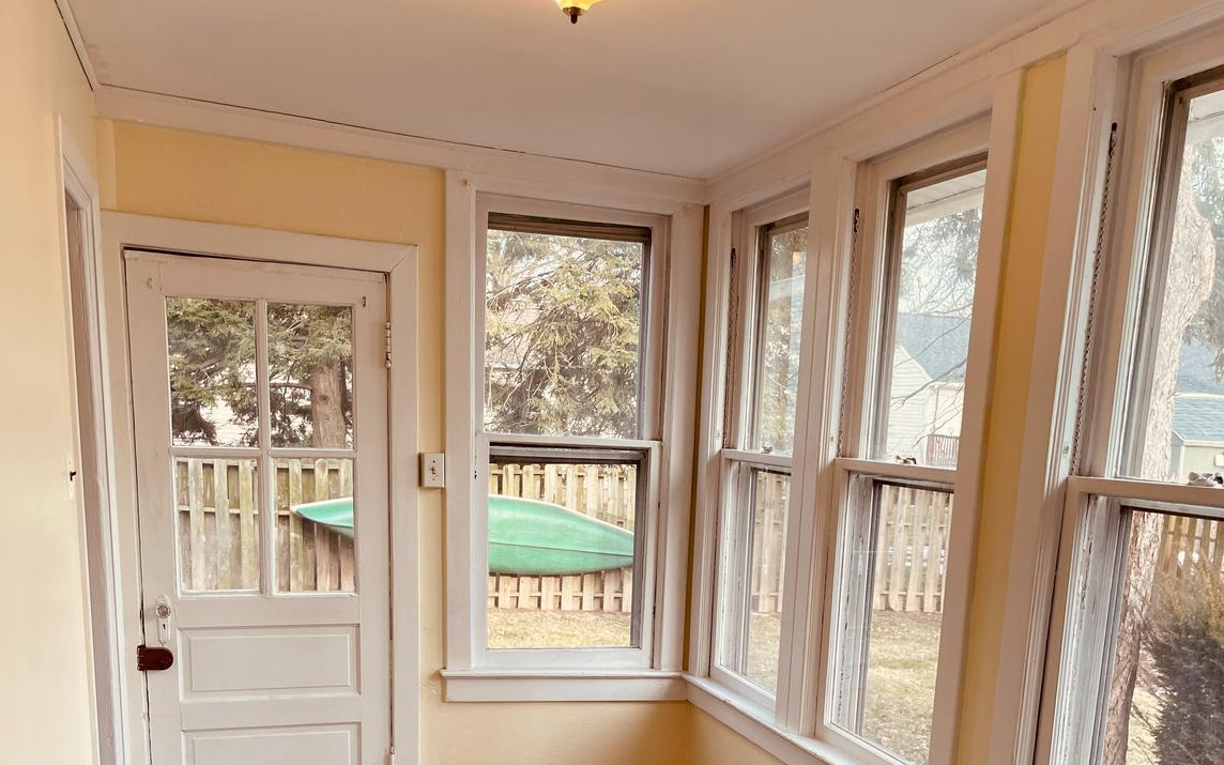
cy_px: 671
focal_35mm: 37
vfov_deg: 32.9
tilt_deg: -12.7
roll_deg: -2.7
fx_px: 1234
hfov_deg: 52.7
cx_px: 610
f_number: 1.6
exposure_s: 1/121
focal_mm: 5.1
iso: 50
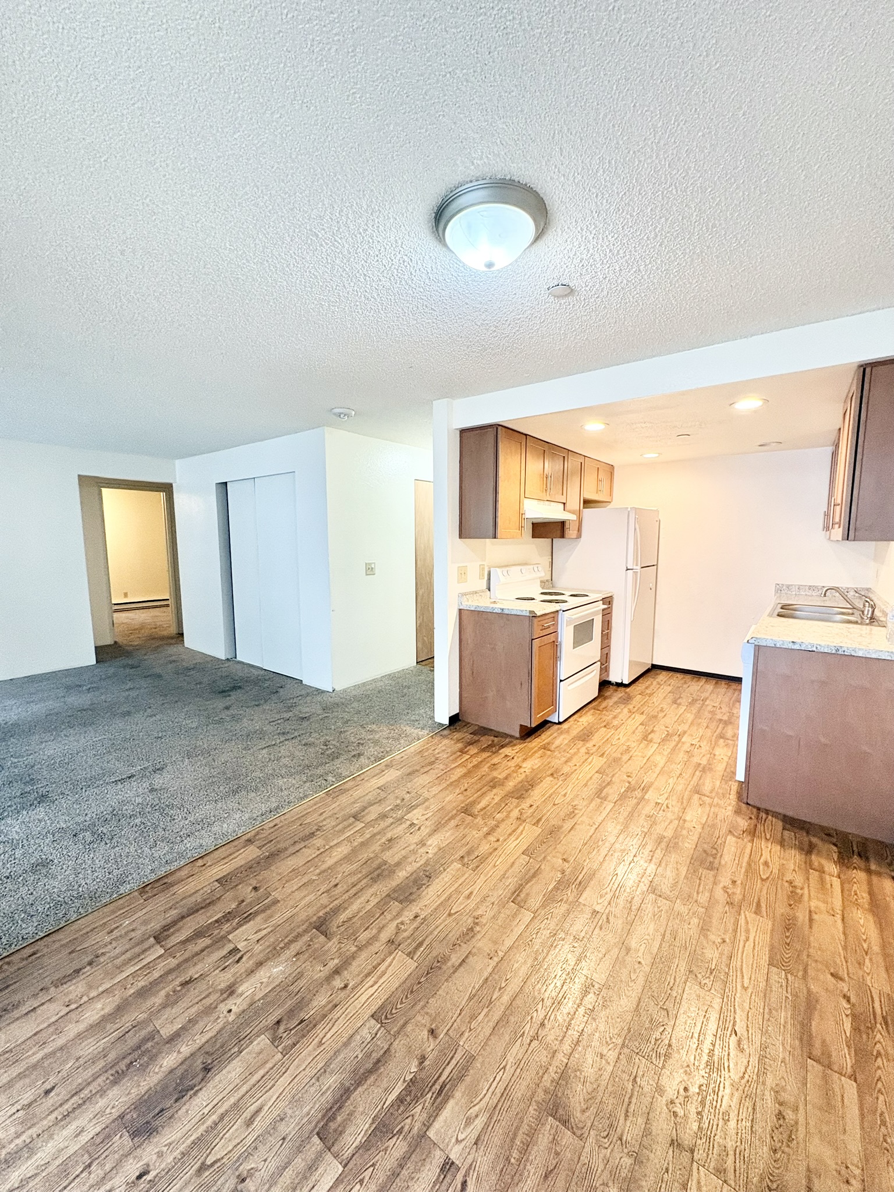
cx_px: 447
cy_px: 596
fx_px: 482
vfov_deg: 102.1
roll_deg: -0.4
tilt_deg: -6.3
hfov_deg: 85.7
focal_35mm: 14
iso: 320
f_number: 2.2
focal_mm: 2.22
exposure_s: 1/60
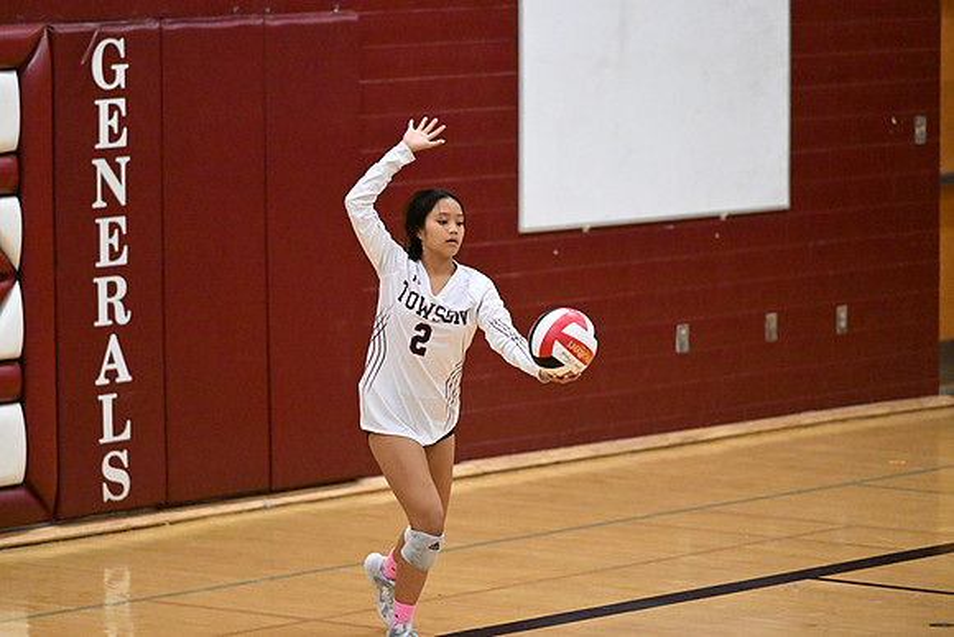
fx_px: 5301
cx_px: 477
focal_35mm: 200
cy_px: 318
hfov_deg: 10.3
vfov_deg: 6.9
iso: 14400
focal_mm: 200
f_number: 2.8
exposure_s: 1/1000
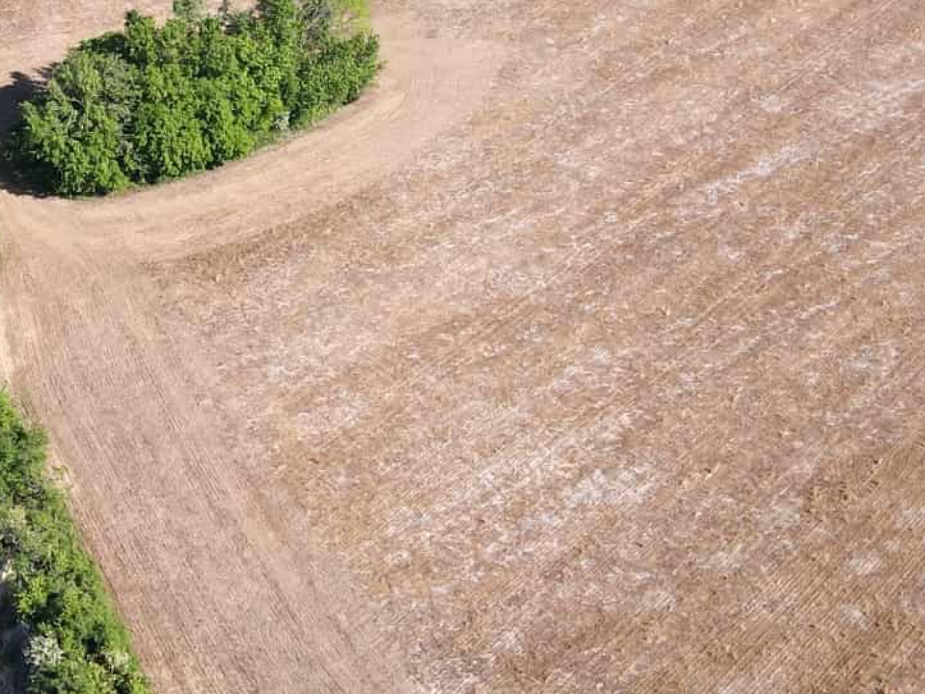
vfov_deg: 21.3
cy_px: 120
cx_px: 206
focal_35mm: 68
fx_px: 1817
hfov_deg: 28.1
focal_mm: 4.5
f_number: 2.8
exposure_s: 1/25
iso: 100
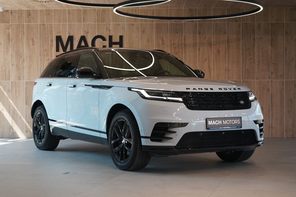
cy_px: 98
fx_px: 551
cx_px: 148
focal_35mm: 67
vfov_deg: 20.3
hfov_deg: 30.1
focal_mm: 67
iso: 2000
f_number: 5.6
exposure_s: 1/160
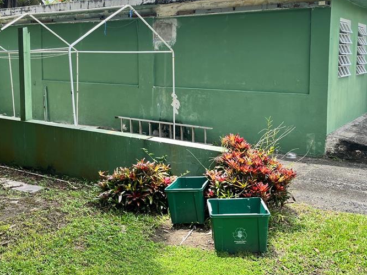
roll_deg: +0.2
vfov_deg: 35.5
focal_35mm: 40
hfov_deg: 46.7
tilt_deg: -4.8
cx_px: 164
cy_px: 89
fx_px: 424
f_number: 1.6
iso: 50
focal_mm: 5.1
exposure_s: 1/992
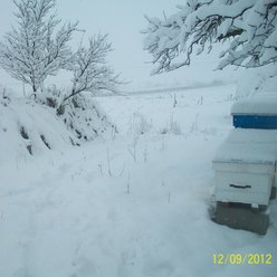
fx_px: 362
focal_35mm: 40
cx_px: 96
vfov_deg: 41.8
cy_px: 145
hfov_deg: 41.4
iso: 80
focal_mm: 5.7
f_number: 2.9
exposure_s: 1/500
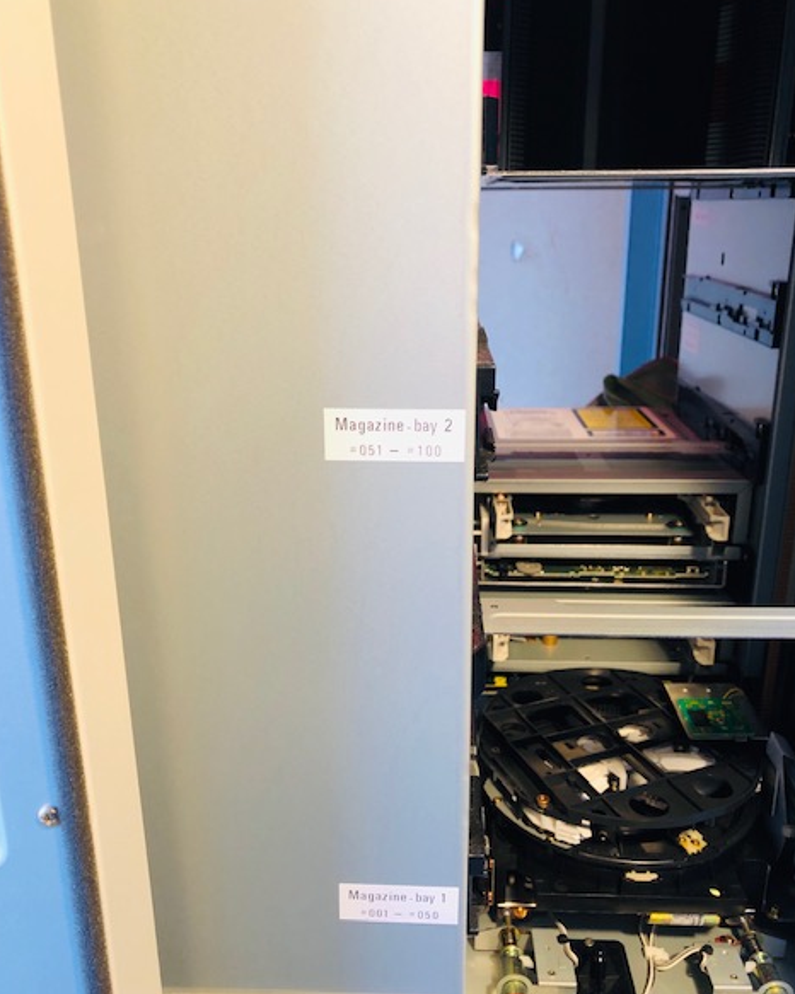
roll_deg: +1.2
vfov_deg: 58.8
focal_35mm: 30
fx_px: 883
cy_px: 503
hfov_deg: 48.5
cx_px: 401
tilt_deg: -19.3
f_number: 1.8
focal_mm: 3.99
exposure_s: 1/15
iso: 40
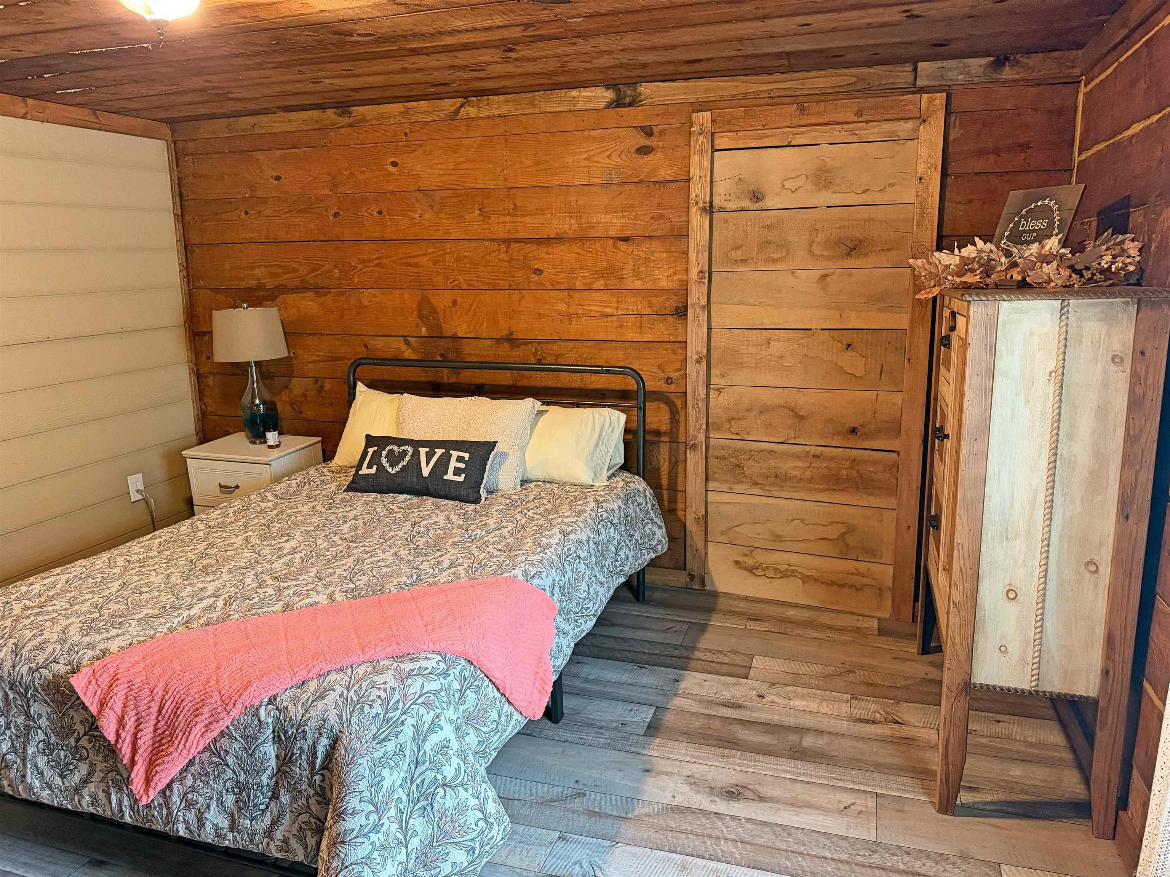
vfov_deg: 56.8
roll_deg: +1.5
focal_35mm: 24
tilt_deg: -12.2
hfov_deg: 71.6
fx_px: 811
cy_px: 438
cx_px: 585
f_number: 1.78
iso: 500
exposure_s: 1/60
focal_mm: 6.76
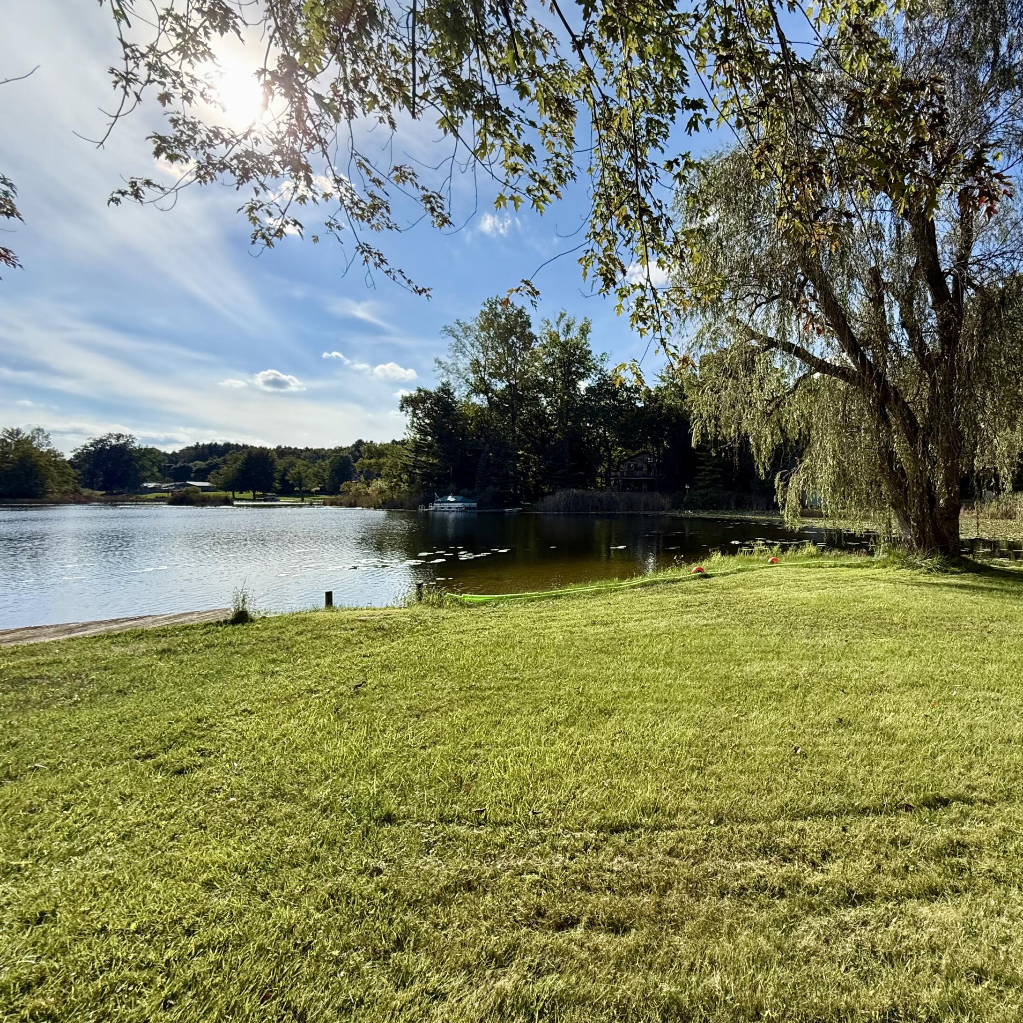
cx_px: 664
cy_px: 500
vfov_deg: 84.0
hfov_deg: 81.7
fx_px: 568
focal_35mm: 17
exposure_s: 1/1656
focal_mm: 2.22
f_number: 2.2
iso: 64
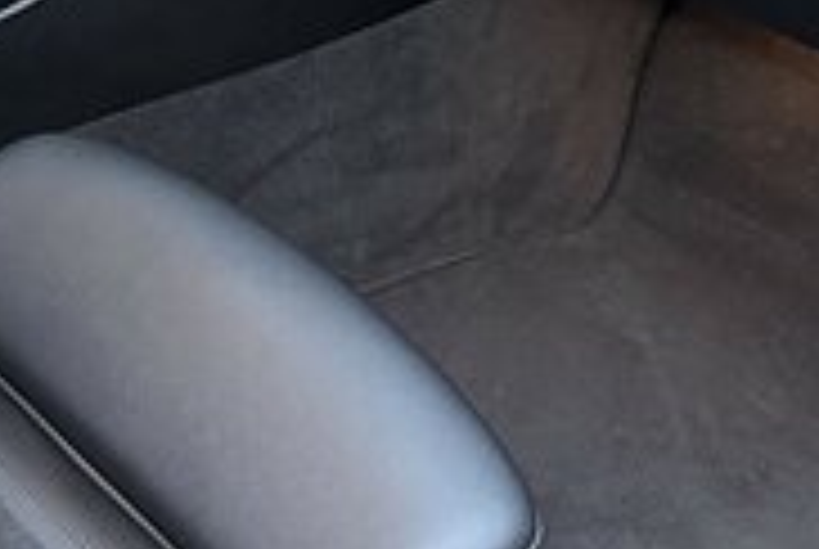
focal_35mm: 75
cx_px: -18
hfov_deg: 25.5
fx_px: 1709
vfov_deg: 17.4
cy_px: -101
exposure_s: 1/35
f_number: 1.78
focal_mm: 6.76
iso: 1000
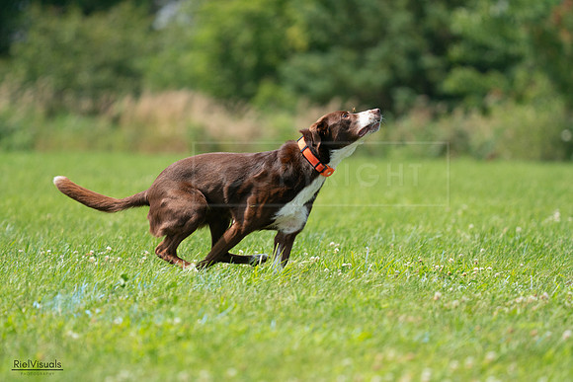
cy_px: 191
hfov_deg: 6.2
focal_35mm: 332
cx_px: 286
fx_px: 5285
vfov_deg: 4.1
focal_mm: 332
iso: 1250
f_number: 6.3
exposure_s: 1/4000
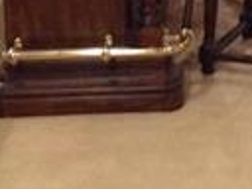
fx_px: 1274
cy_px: -73
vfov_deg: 8.3
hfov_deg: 11.2
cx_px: 266
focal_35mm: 175
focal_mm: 4.28
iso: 320
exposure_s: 1/15
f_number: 2.4
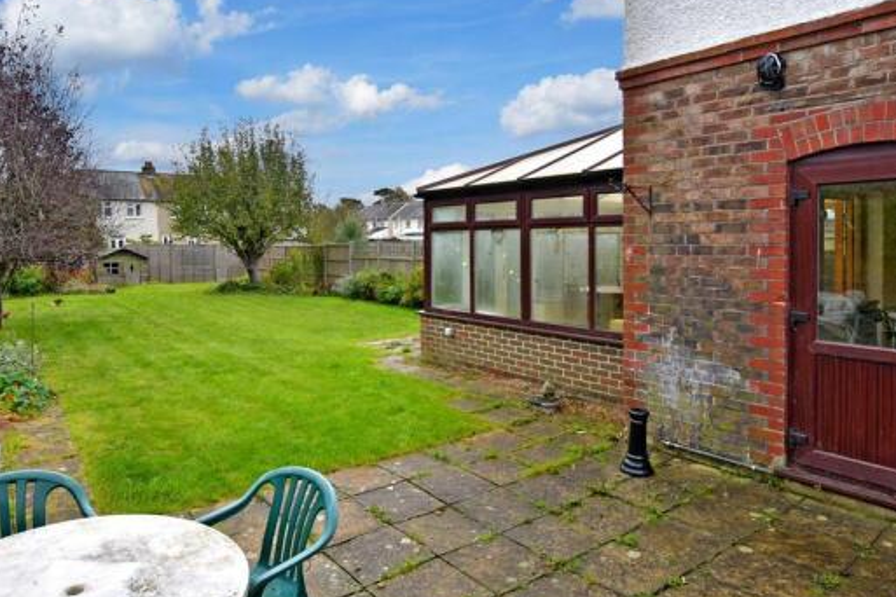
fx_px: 572
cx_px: 419
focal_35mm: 23
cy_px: 245
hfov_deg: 76.0
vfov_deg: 54.8
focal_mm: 12
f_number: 8
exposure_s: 1/200
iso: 500
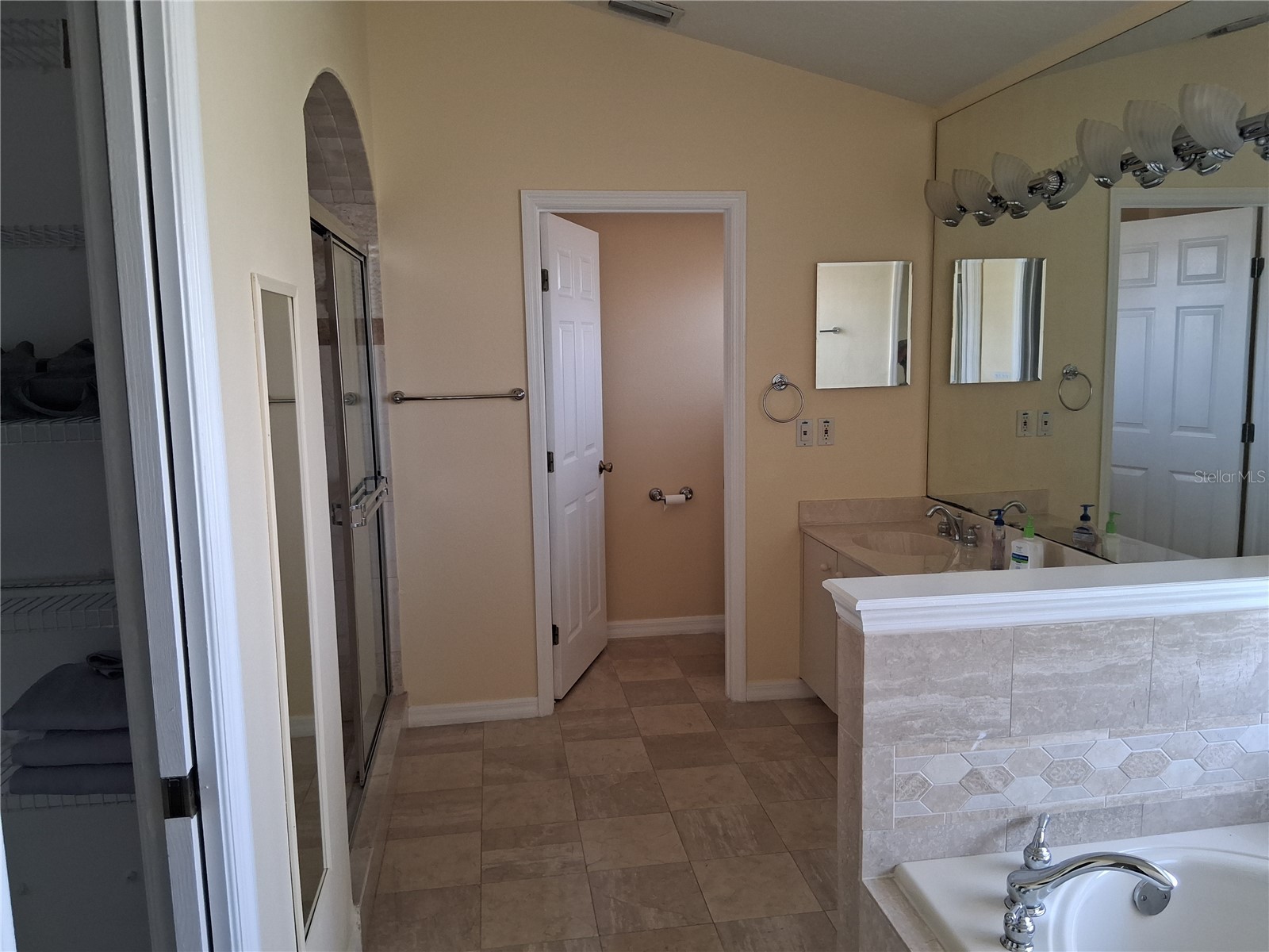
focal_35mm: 26
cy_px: 476
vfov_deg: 53.1
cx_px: 634
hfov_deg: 67.3
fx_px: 953
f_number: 1.8
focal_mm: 3.98
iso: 200
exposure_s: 1/120
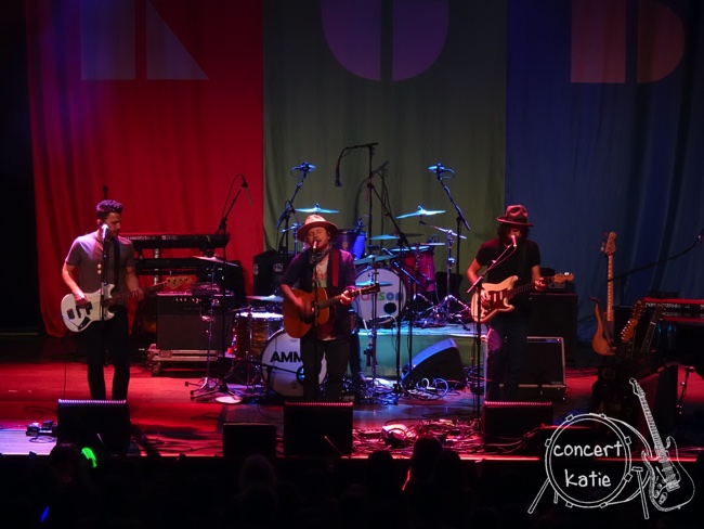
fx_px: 2563
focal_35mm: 126
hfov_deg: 15.6
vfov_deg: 11.8
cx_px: 352
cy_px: 264
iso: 800
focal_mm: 19.98
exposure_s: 1/25
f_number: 5.6
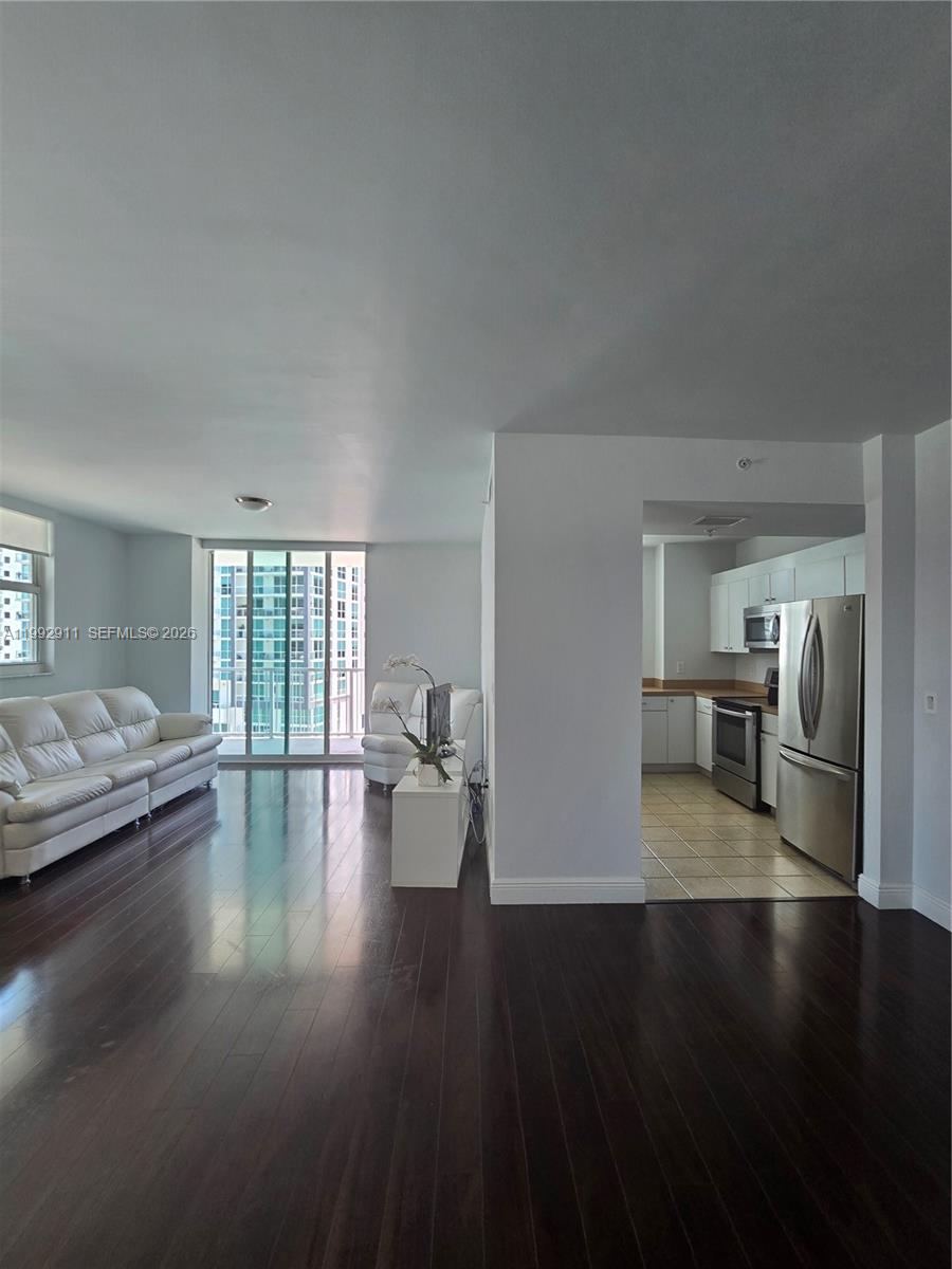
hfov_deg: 89.9
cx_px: 476
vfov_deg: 106.2
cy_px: 634
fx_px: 477
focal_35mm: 13
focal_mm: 2.2
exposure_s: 1/100
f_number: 2.2
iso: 100
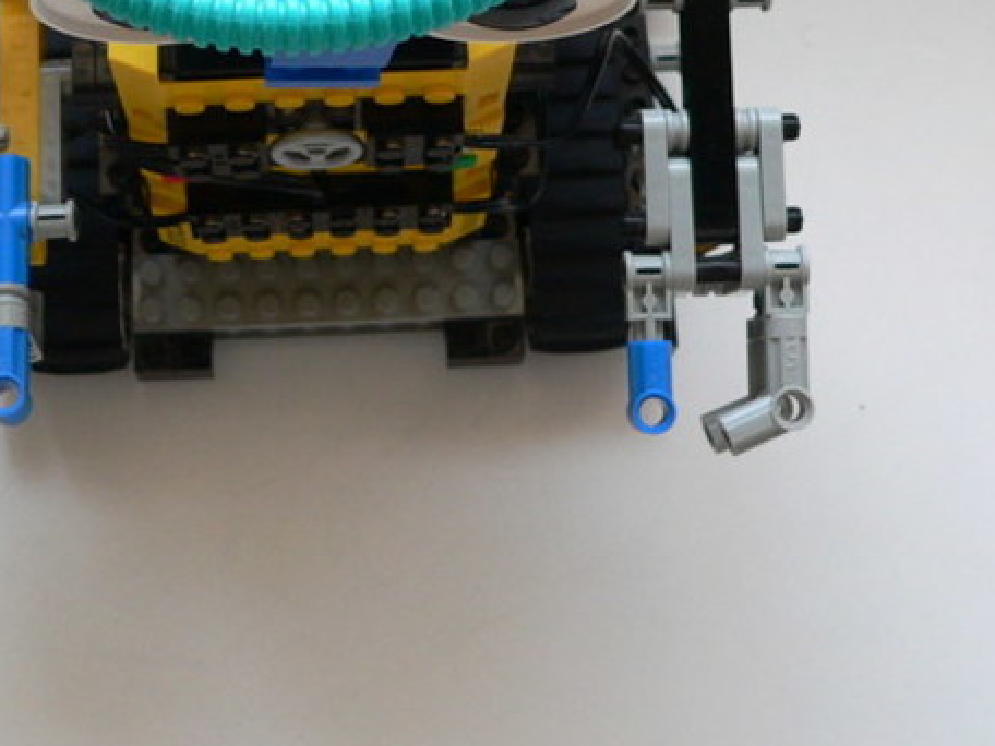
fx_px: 2041
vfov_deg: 20.2
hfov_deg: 27.2
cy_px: 36
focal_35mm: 71
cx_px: 314
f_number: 2.8
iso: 200
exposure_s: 1/60
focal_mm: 6
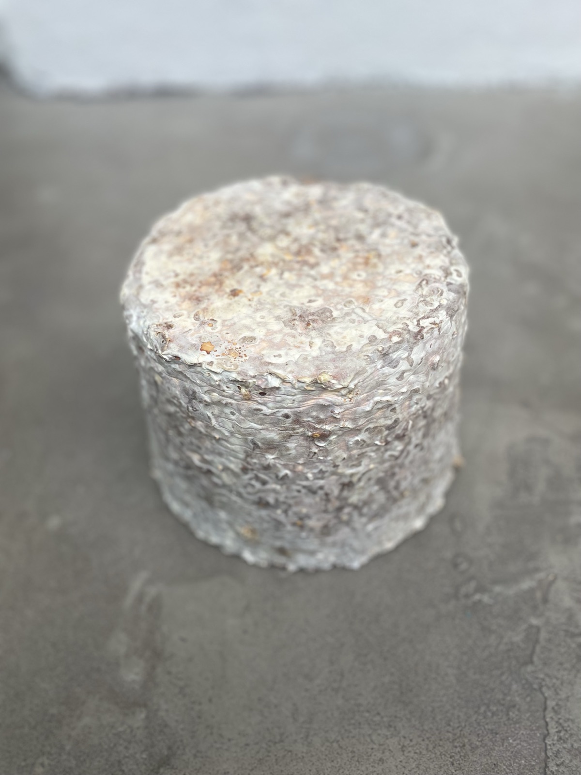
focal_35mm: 26
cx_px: 290
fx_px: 582
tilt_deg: -45.5
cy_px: 388
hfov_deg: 53.1
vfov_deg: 67.3
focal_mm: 4.2
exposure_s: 1/121
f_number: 1.6
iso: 80
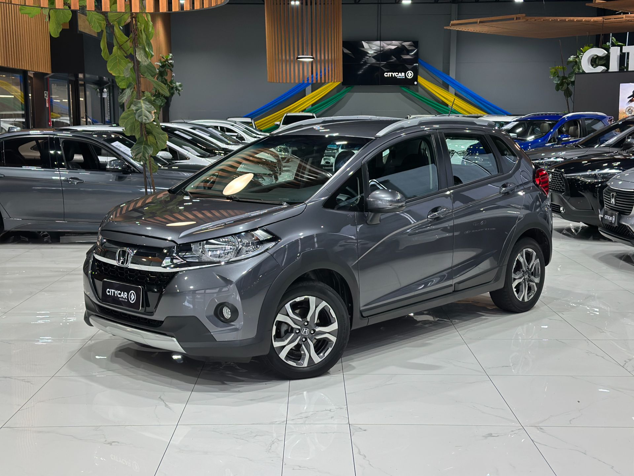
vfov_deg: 30.3
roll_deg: -0.1
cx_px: 317
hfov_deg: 39.7
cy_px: 238
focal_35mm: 48
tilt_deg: -8.4
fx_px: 879
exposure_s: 1/120
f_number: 1.78
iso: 200
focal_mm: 6.86
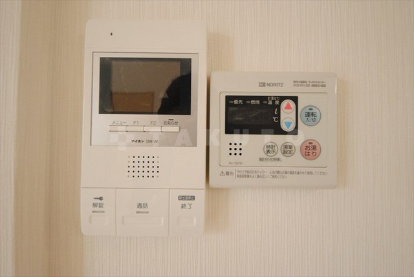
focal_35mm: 20
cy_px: 138
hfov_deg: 85.3
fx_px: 225
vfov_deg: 63.4
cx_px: 207
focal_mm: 13
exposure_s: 1/100
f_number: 5
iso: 800
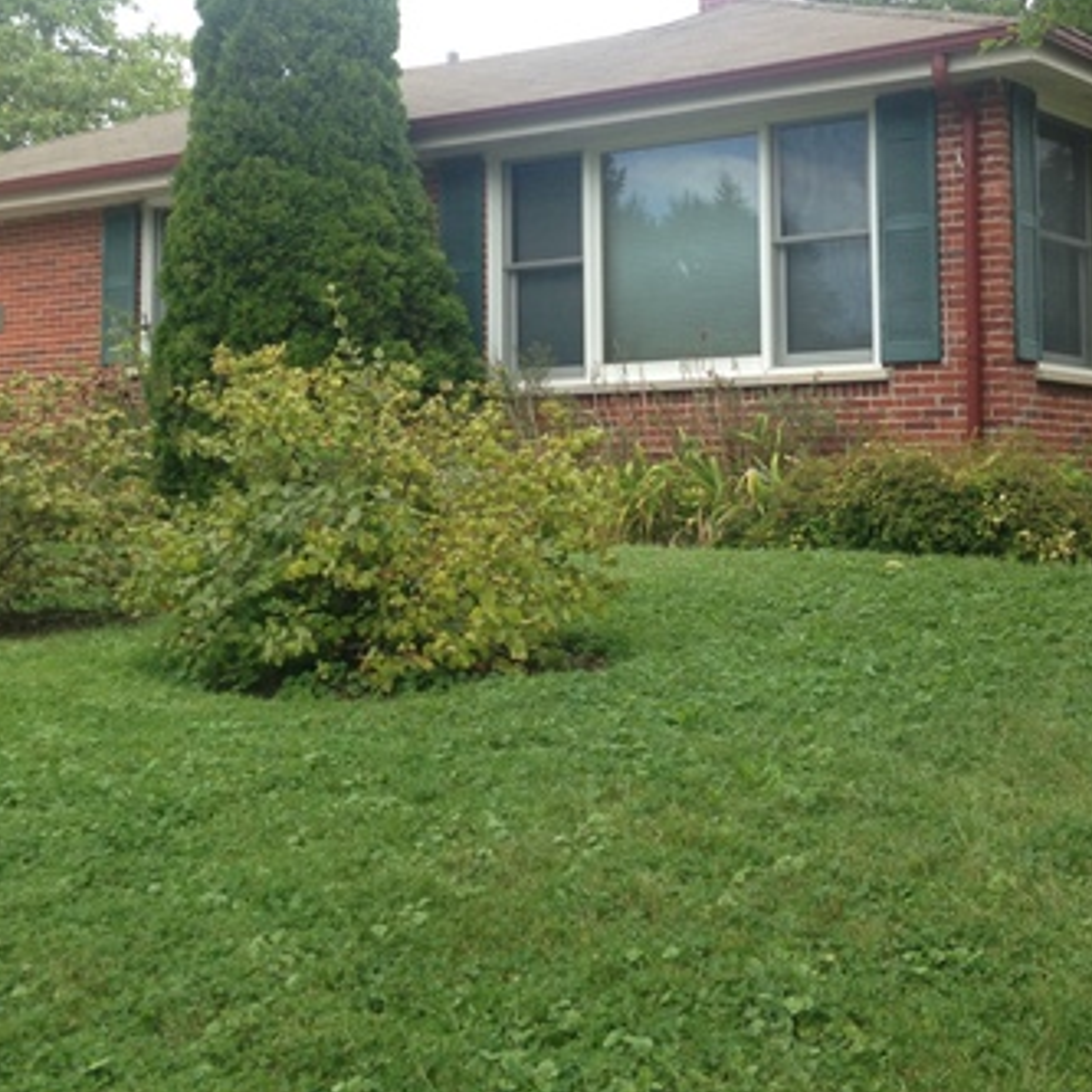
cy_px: 308
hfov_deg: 30.5
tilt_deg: +5.0
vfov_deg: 30.2
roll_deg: -0.3
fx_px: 1999
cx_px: 633
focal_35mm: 56
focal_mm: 4.12
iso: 50
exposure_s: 1/444
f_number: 2.4
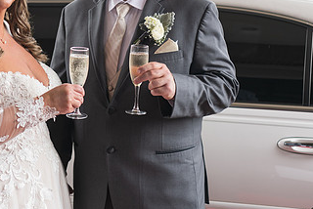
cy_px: 34
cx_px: 76
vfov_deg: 15.6
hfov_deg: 23.1
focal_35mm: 87
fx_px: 757
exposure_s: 1/200
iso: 64
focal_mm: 48
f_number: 2.8
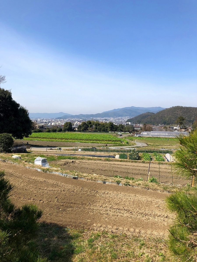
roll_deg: +0.0
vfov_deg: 63.4
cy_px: 131
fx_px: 212
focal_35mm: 28
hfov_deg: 49.7
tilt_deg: -3.2
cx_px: 98
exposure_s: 1/2208
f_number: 1.8
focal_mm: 3.99
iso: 20
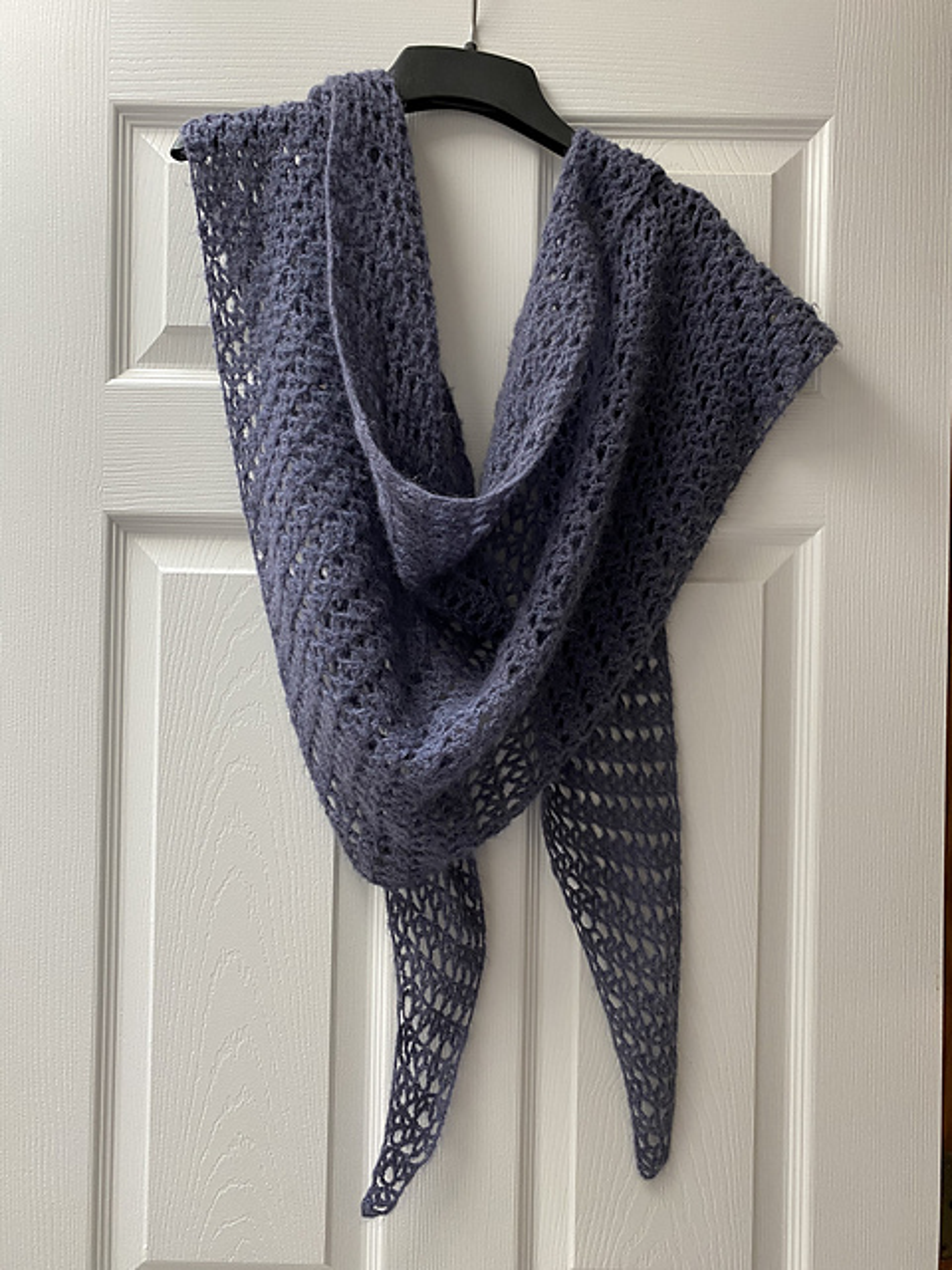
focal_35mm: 26
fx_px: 953
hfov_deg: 53.1
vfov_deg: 67.3
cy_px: 635
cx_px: 476
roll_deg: -1.3
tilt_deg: -0.2
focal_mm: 4.25
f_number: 1.8
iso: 125
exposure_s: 1/60
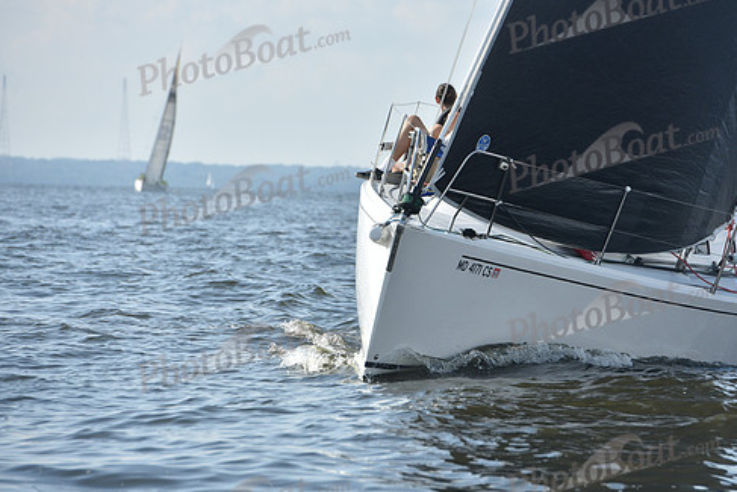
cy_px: 254
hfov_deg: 8.6
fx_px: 4874
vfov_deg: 5.8
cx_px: 430
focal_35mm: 238
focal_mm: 200
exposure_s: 1/1250
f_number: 6.3
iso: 250
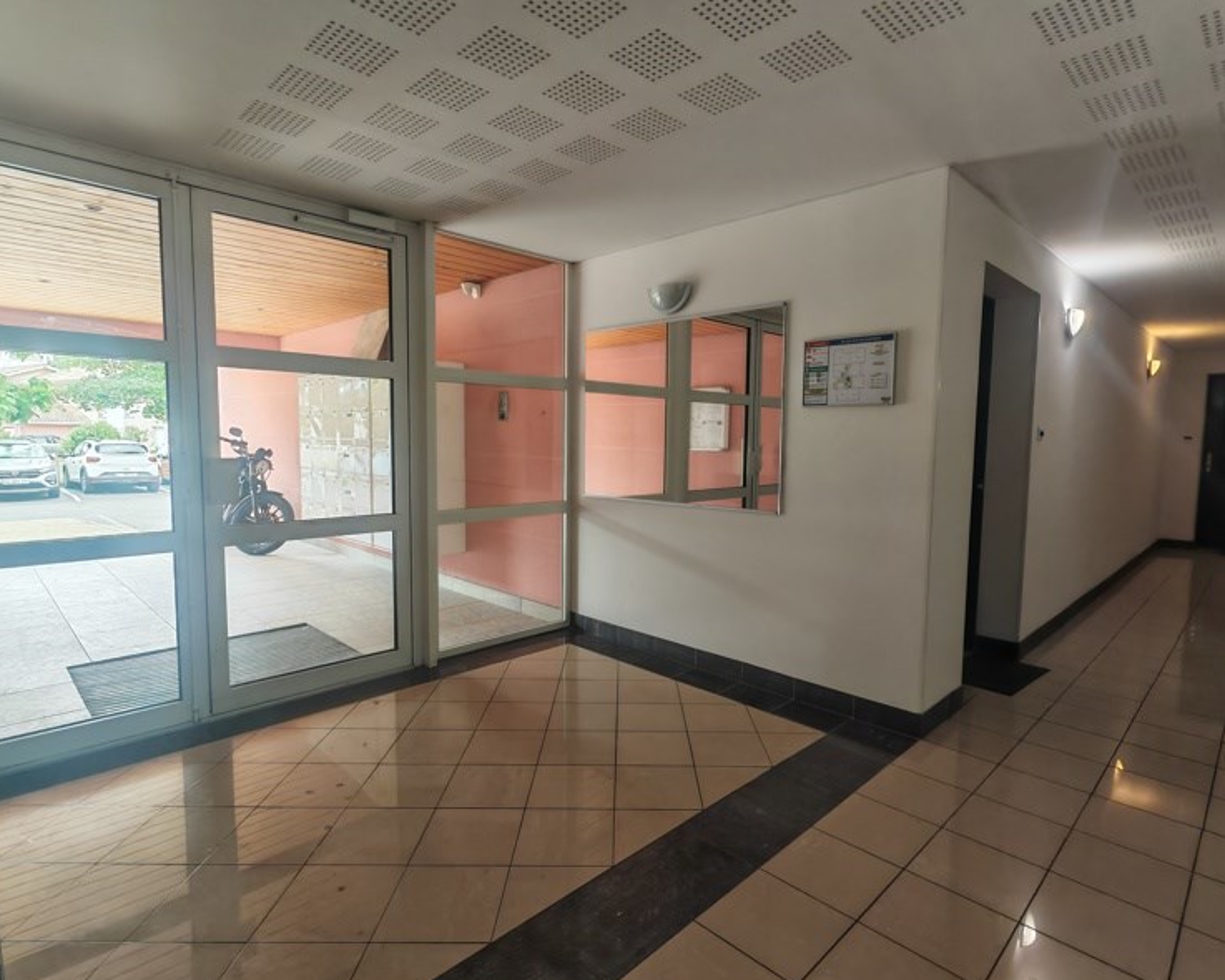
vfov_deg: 73.8
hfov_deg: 86.3
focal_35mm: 18
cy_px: 492
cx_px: 628
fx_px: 653
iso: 64
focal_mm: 1.96
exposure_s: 1/50
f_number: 2.2
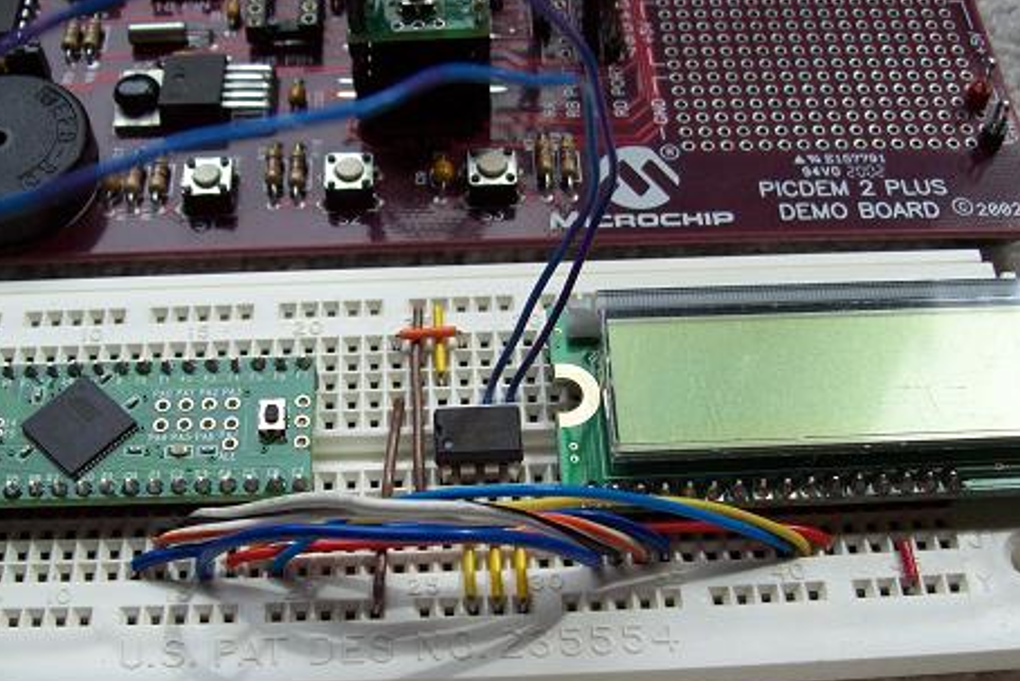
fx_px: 1332
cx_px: 447
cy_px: 419
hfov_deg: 41.8
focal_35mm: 47
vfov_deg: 28.6
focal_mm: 6
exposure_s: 1/346
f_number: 2.7
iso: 80
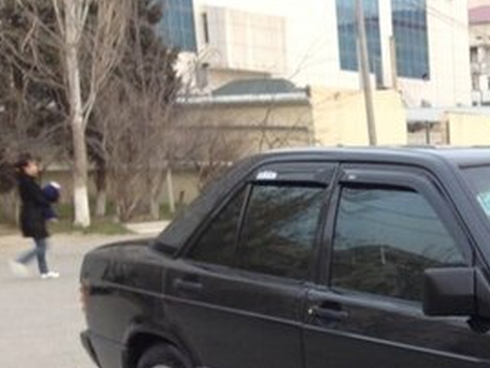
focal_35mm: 81
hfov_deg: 22.3
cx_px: 588
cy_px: 438
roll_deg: +0.0
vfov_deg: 17.4
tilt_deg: -13.0
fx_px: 1147
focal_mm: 4.12
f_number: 2.4
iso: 50
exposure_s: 1/20
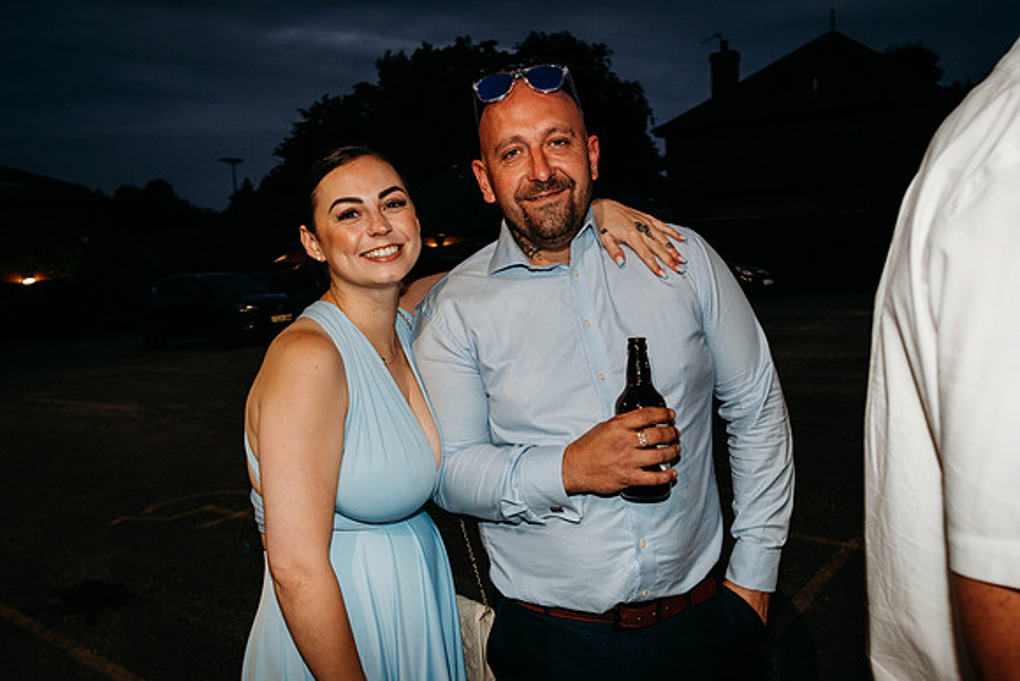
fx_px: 850
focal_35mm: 30
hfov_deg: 61.9
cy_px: 340
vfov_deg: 43.6
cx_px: 510
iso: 640
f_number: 5
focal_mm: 20
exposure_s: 1/40
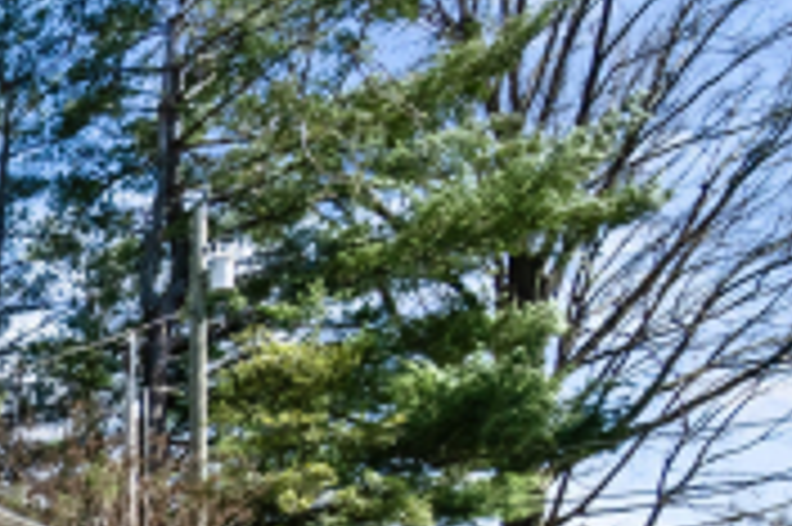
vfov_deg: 17.8
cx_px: -684
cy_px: 895
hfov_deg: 20.4
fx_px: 1407
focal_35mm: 64
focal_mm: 10
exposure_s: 1/200
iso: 400
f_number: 9
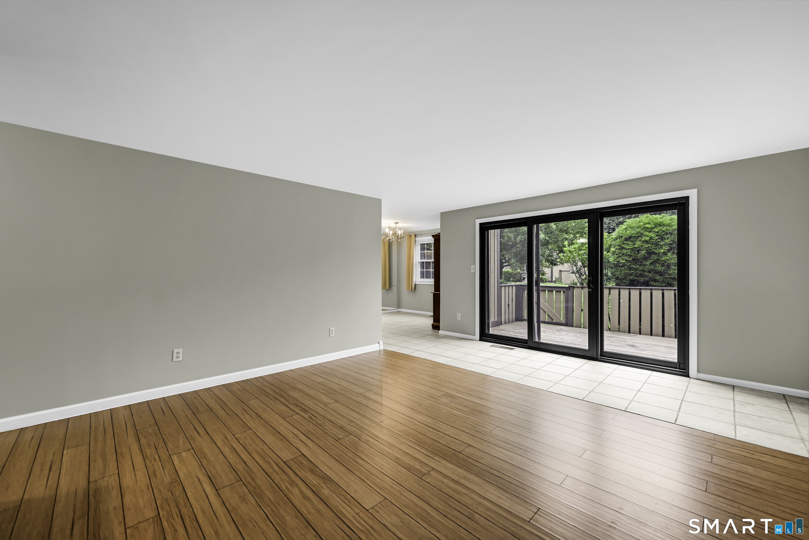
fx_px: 315
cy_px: 270
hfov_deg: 104.3
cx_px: 404
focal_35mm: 14
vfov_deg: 81.2
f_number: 8
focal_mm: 14
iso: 320
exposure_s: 1/250
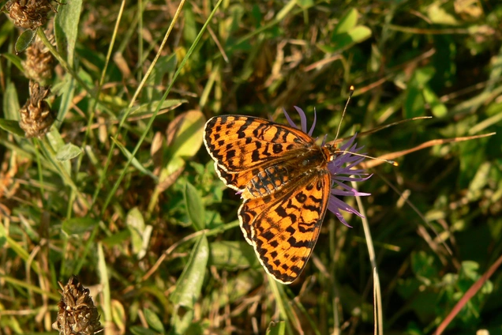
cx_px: 252
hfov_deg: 29.7
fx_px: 948
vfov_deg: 20.0
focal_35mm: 68
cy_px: 175
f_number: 4
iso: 80
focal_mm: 10.7
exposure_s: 1/320
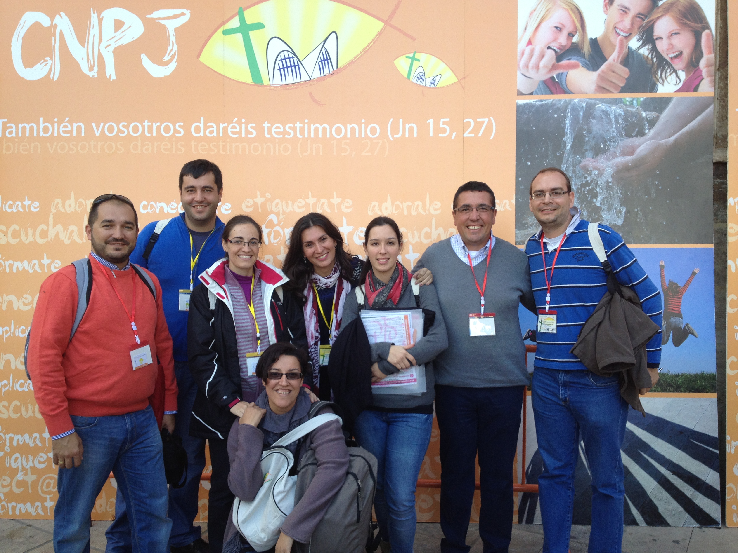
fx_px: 746
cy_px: 276
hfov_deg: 52.6
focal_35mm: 35
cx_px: 369
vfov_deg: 40.7
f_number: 2.4
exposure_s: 1/169
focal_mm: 4.28
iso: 50
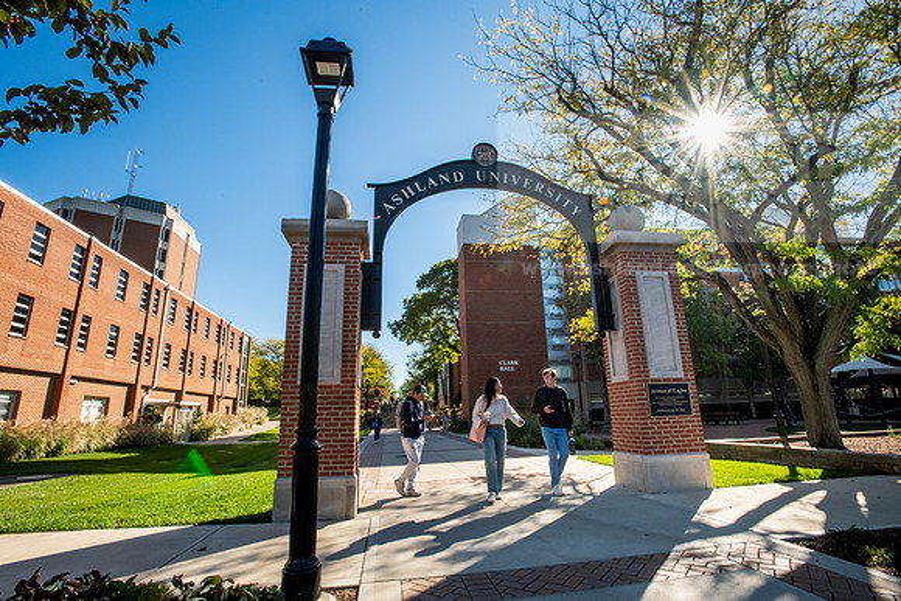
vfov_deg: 70.5
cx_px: 450
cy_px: 300
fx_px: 426
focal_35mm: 17
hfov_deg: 93.3
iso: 1000
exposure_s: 1/160
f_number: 22
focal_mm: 17
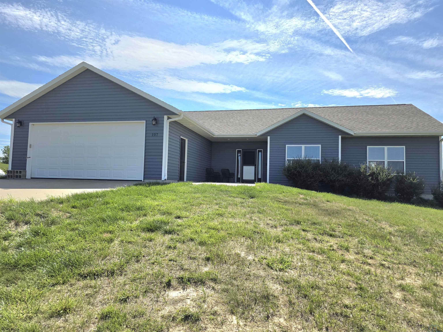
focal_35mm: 23
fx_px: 294
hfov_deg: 73.9
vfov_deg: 58.9
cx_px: 222
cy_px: 166
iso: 64
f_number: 1.7
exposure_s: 1/10000
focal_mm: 6.3
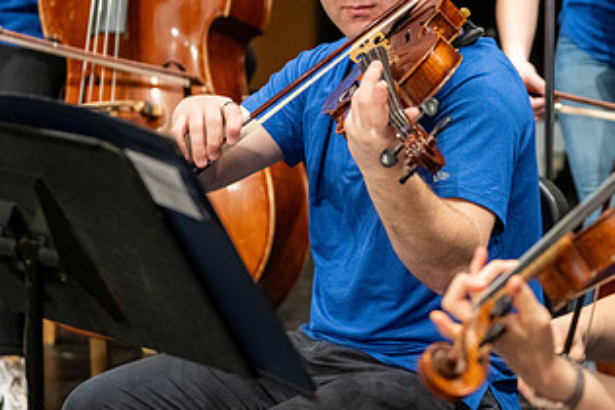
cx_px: 490
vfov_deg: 10.6
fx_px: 2204
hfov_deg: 15.8
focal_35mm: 129
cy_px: 87
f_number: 2.8
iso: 3200
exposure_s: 1/500
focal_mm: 70
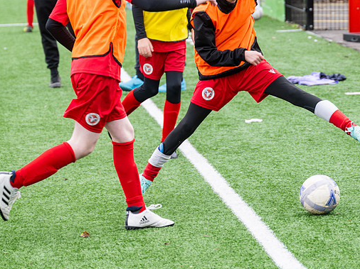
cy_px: 135
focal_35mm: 214
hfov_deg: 9.3
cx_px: 206
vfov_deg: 6.9
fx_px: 2225
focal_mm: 98
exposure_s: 1/320
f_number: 4
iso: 200
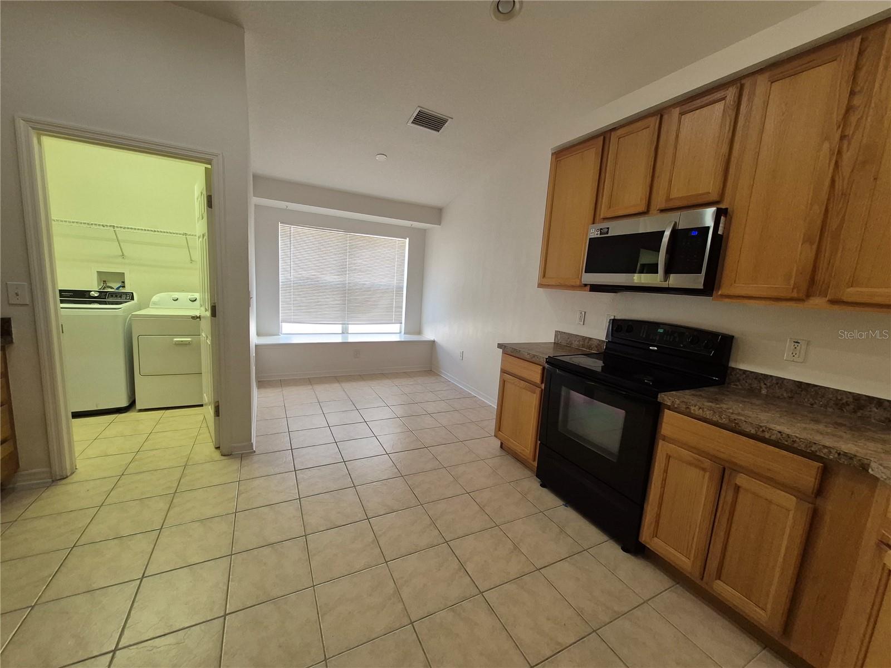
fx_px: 335
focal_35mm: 13
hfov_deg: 106.2
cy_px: 334
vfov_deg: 89.9
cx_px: 446
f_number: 2.2
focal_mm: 1.74
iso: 160
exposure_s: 1/60
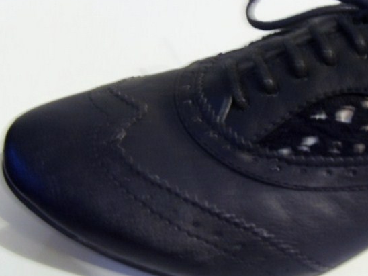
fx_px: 606
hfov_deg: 33.5
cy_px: 111
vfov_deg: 25.6
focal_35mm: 57
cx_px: 243
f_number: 3.5
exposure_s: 1/4
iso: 200
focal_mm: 6.6
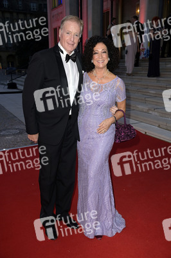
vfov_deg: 48.5
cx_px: 86
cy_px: 129
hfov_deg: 33.3
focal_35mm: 40
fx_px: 285
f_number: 5.6
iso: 1250
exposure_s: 1/200
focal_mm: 40
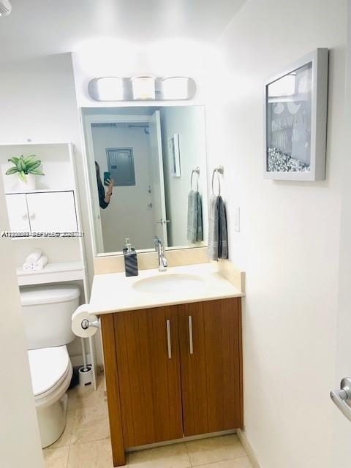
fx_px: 352
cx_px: 176
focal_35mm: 26
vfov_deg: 67.3
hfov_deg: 53.1
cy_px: 234
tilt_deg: -11.8
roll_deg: +2.8
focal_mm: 4.2
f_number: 1.6
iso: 64
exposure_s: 1/120
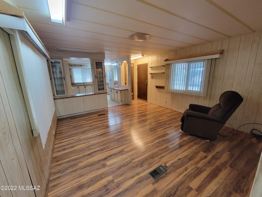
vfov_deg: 89.9
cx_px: 131
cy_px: 98
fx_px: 98
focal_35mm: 13
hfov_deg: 106.2
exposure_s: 1/60
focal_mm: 2.2
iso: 400
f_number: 2.2
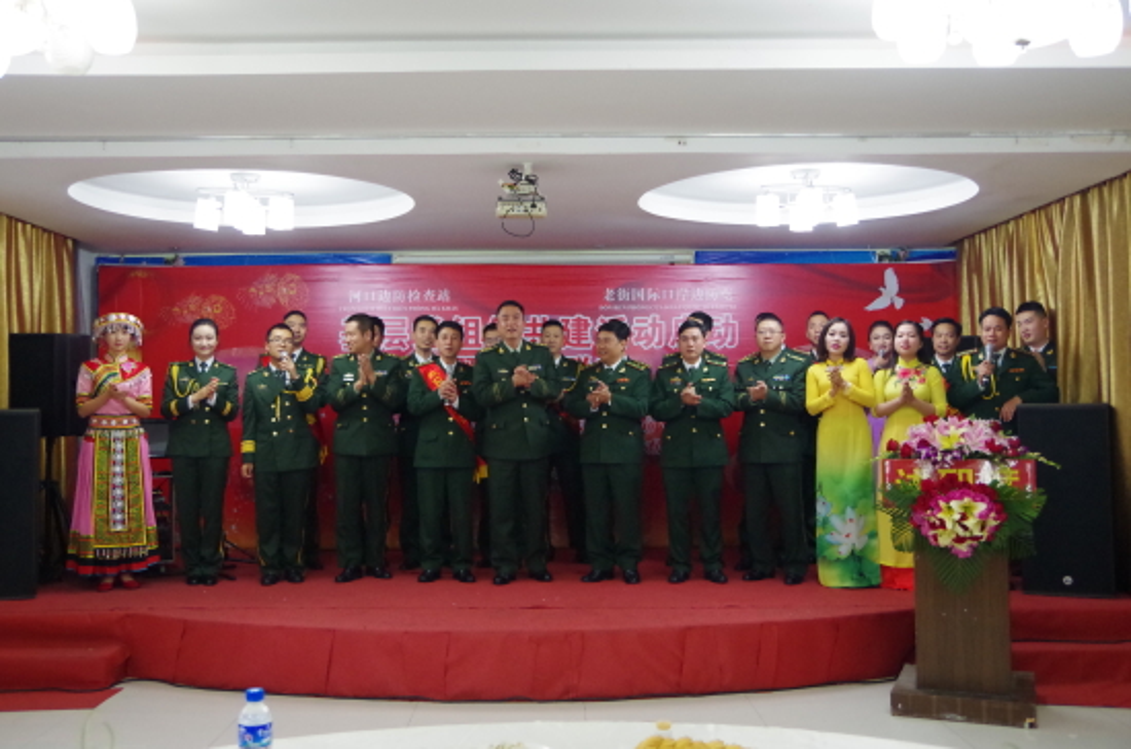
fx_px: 1128
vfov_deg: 36.7
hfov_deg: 53.2
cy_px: 374
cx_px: 566
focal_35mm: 36
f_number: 4
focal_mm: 24
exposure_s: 1/50
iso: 3200
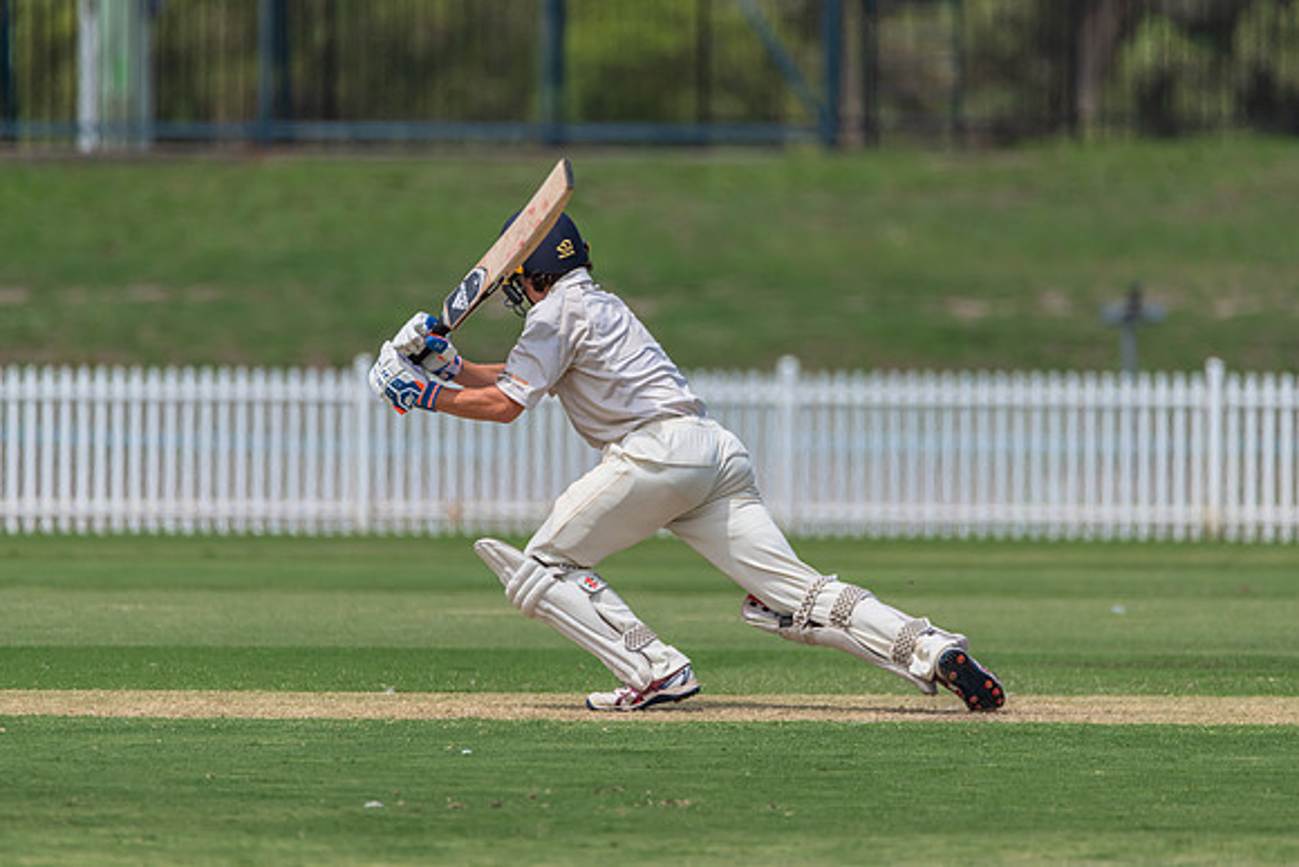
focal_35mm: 628
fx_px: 22657
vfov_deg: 2.2
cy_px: 437
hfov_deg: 3.3
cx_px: 666
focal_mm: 600
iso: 640
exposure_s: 1/2000
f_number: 7.1
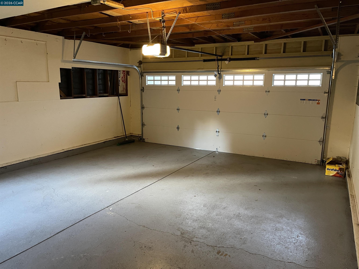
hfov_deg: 67.3
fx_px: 270
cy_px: 134
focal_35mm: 26
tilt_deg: -11.0
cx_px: 180
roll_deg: -0.7
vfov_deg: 53.1
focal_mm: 5.1
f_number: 1.6
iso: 640
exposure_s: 1/30
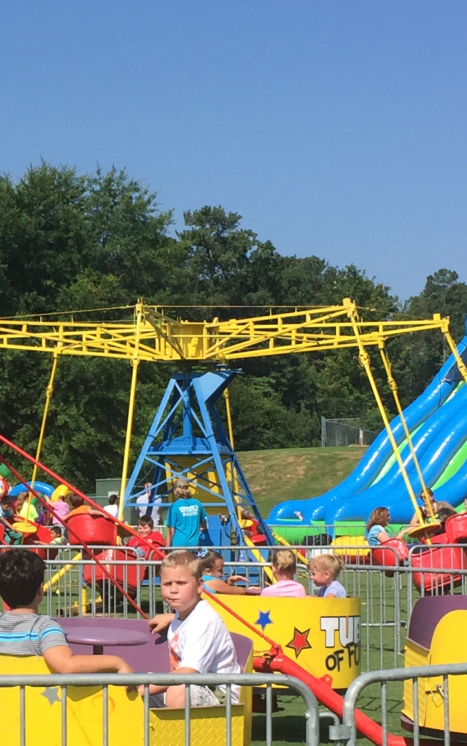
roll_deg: +0.5
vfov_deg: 23.8
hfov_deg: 14.7
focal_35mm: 87
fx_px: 1771
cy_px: 459
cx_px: -40
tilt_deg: +2.5
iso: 32
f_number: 2.2
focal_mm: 4.15
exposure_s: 1/1980
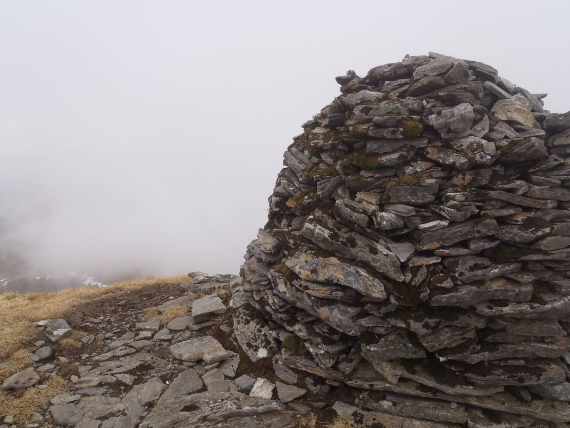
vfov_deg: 49.7
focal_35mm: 28
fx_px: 461
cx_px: 285
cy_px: 214
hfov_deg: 63.4
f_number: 4.5
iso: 80
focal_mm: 5
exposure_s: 1/400
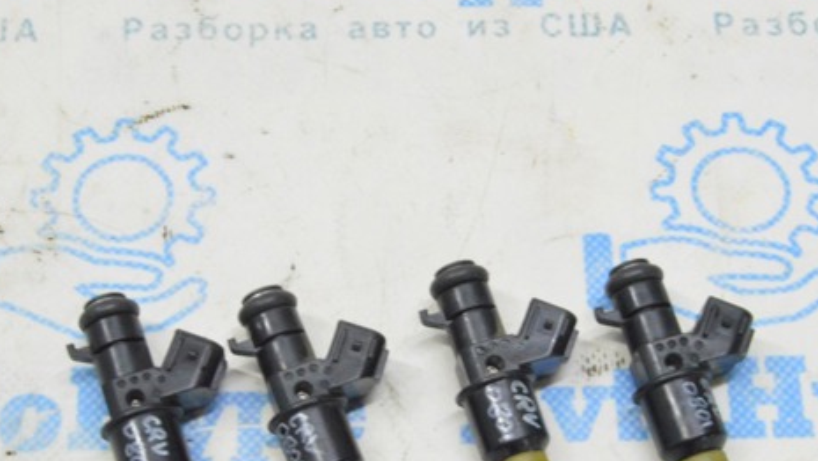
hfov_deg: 25.9
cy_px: 346
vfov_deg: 14.7
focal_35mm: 82
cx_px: 399
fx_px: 1779
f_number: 20
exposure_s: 1/15
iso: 6400
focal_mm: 38
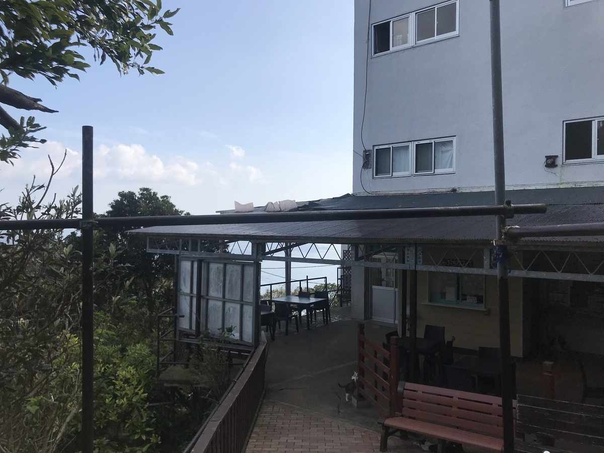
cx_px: 302
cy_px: 226
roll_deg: -0.1
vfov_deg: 49.7
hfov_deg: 63.4
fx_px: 489
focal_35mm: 28
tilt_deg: +1.1
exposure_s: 1/3195
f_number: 1.8
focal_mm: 3.99
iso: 20
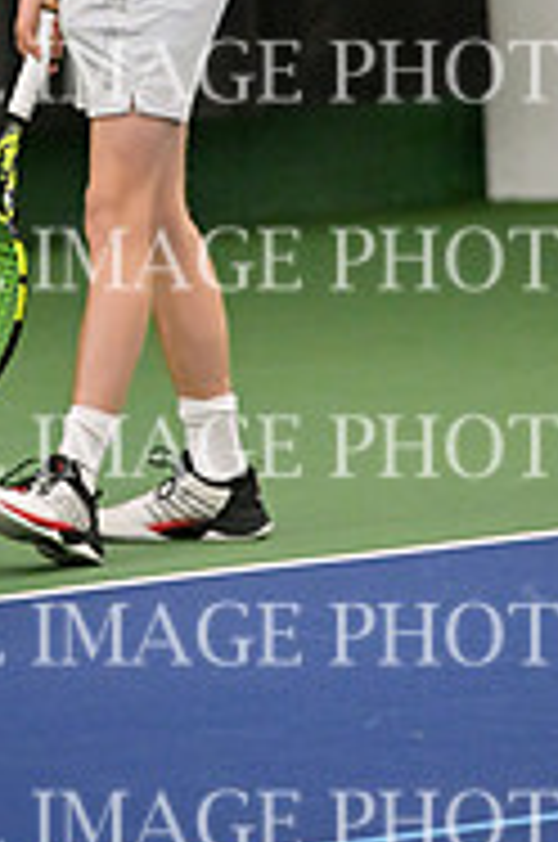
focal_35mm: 434
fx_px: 10127
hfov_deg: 3.2
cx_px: 306
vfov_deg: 4.7
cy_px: -23
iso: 5000
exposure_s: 1/1250
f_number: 3.2
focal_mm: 180
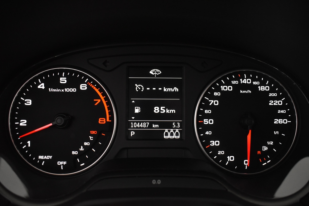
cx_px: 154
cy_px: 103
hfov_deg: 57.2
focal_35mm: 33
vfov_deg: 40.0
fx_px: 283
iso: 2800
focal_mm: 22
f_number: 3.8
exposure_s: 1/40
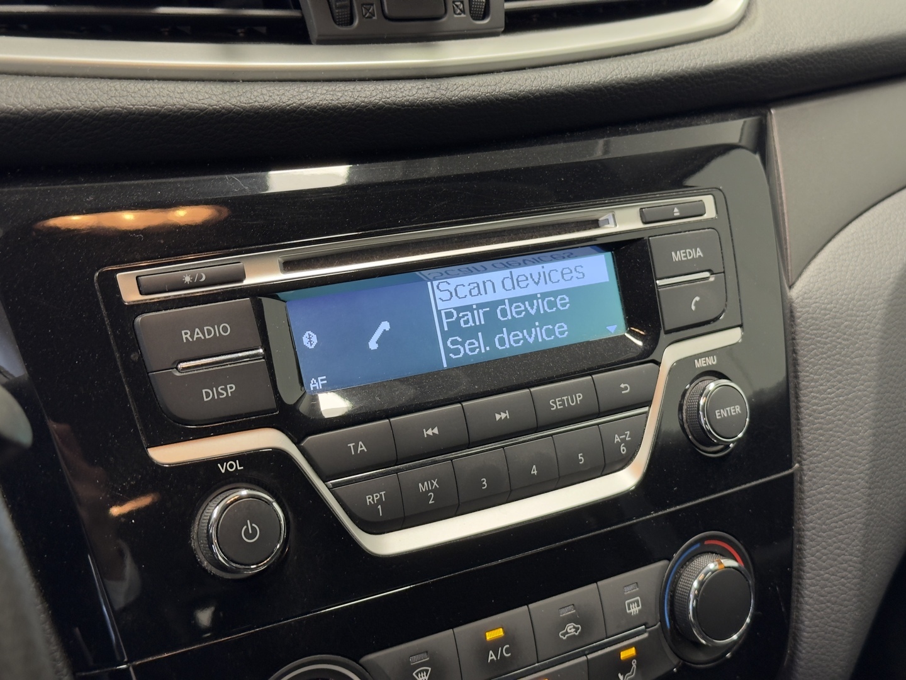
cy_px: 340
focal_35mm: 48
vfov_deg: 30.3
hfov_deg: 39.7
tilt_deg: -25.3
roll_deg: -6.2
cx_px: 453
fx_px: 1256
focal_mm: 6.76
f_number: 1.78
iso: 250
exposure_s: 1/33
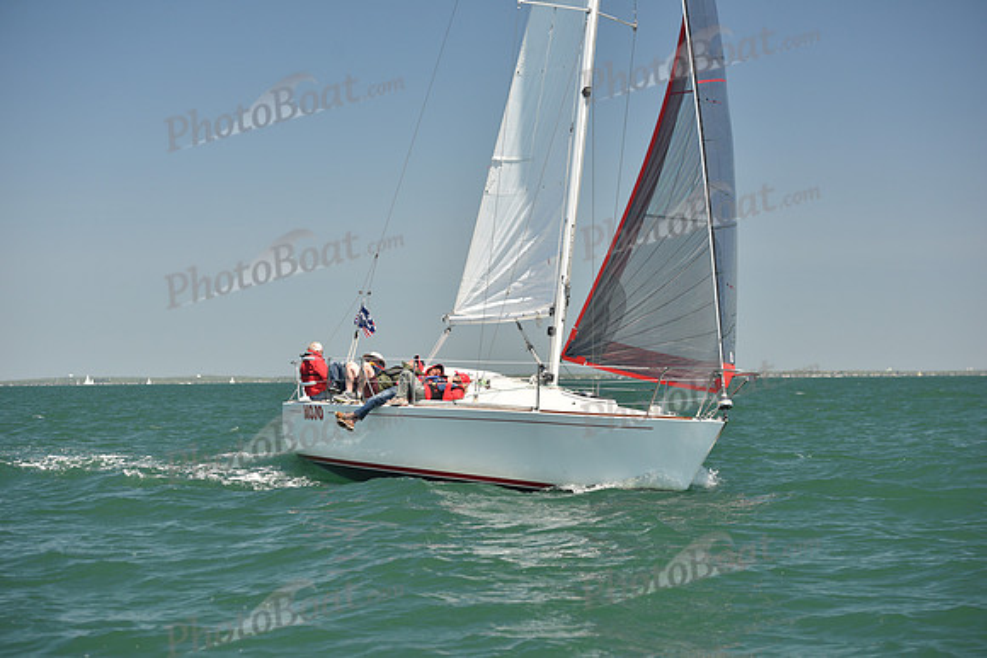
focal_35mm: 95
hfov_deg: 21.5
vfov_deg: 14.4
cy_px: 329
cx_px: 494
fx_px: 2605
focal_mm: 95
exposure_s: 1/800
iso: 250
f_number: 4
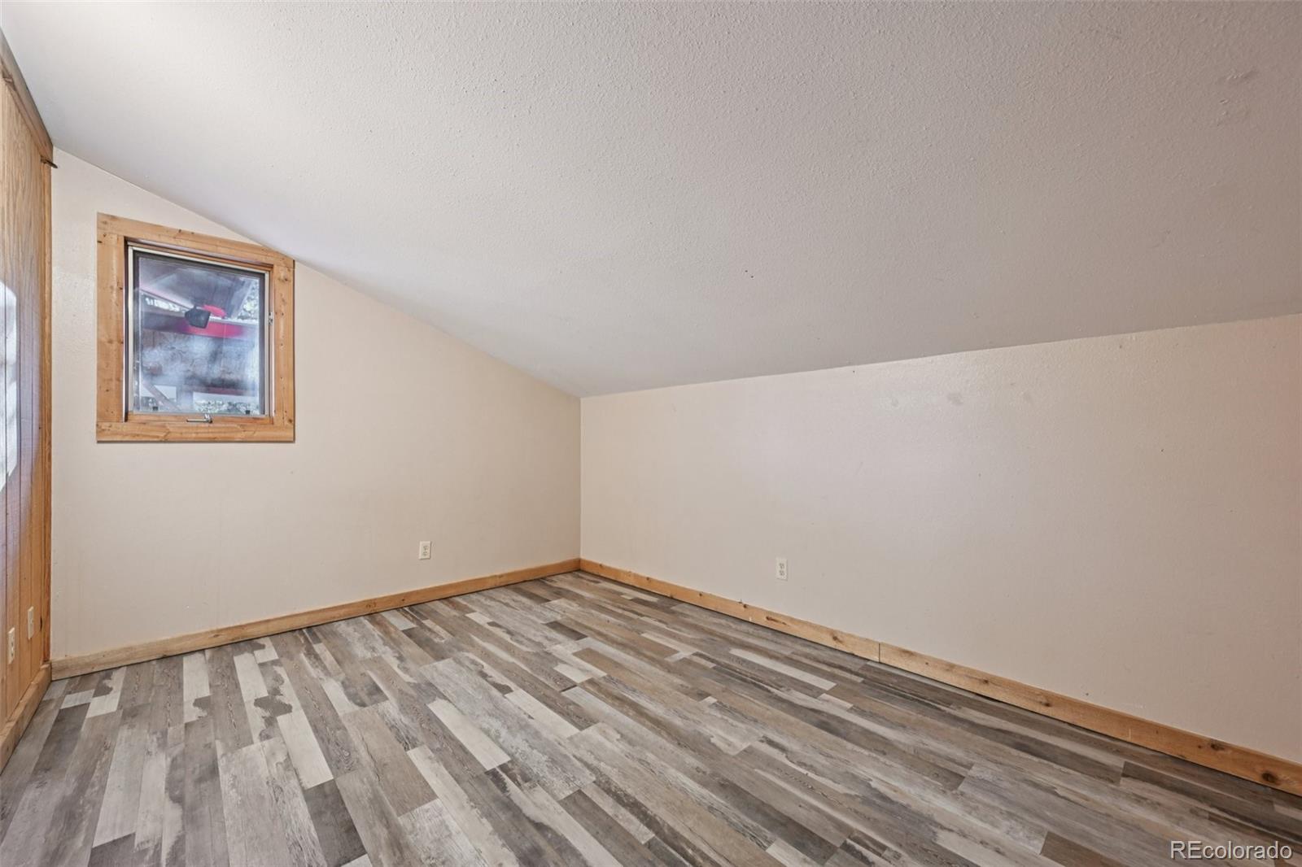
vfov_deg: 81.2
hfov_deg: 104.3
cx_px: 651
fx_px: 506
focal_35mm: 14
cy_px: 434
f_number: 8
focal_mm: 14
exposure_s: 1/8
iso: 400
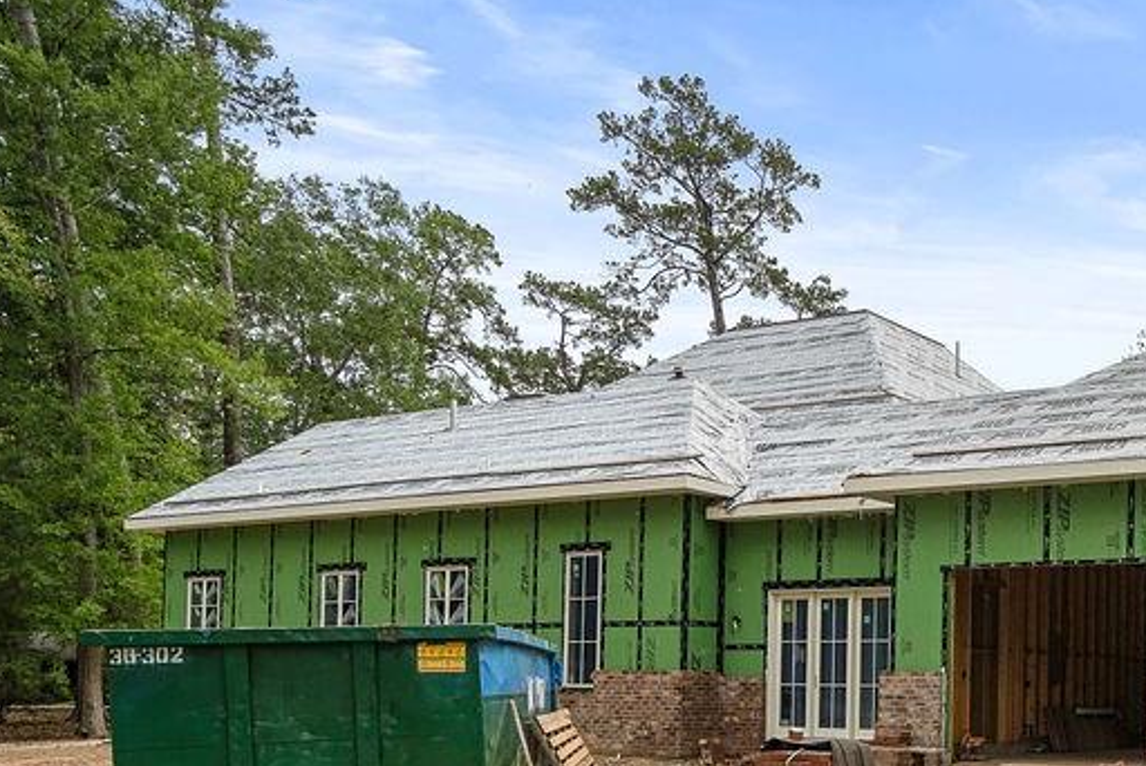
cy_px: 747
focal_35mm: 34
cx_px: 1119
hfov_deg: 47.4
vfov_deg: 35.6
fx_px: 1083
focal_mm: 17
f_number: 5.6
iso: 400
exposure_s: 1/1600
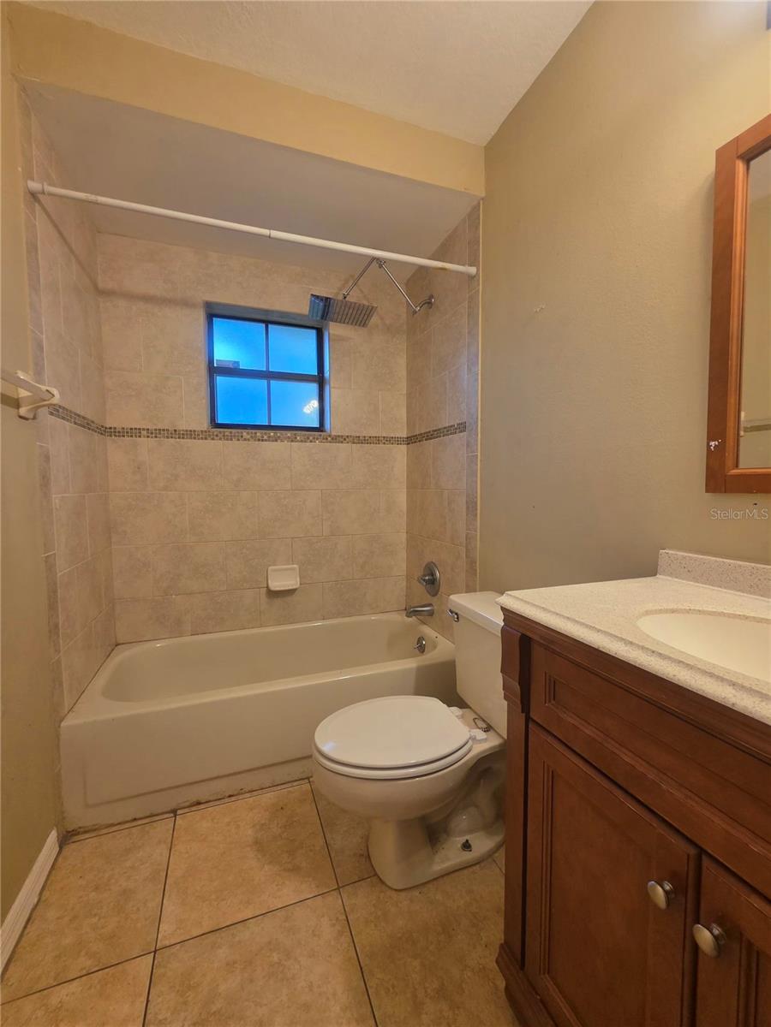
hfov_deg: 89.9
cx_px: 386
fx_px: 386
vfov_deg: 106.2
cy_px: 514
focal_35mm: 13
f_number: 1.9
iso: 100
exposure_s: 1/120
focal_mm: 2.2
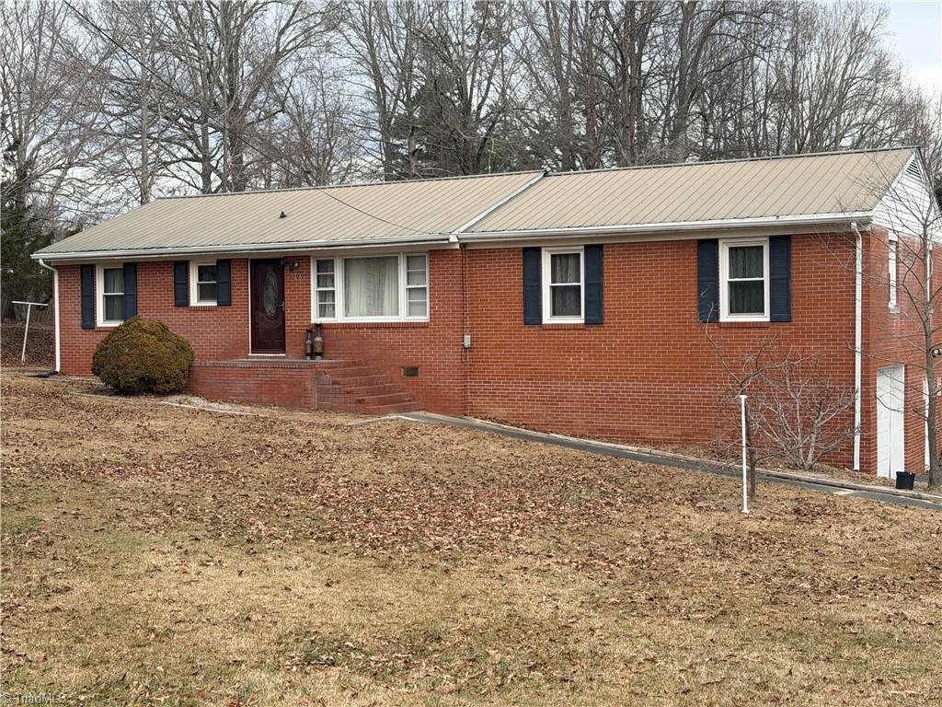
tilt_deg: -1.6
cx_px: 471
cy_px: 354
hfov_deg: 39.7
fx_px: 1306
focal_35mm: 48
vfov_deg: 30.3
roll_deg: +0.8
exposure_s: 1/1116
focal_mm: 6.76
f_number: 1.78
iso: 64
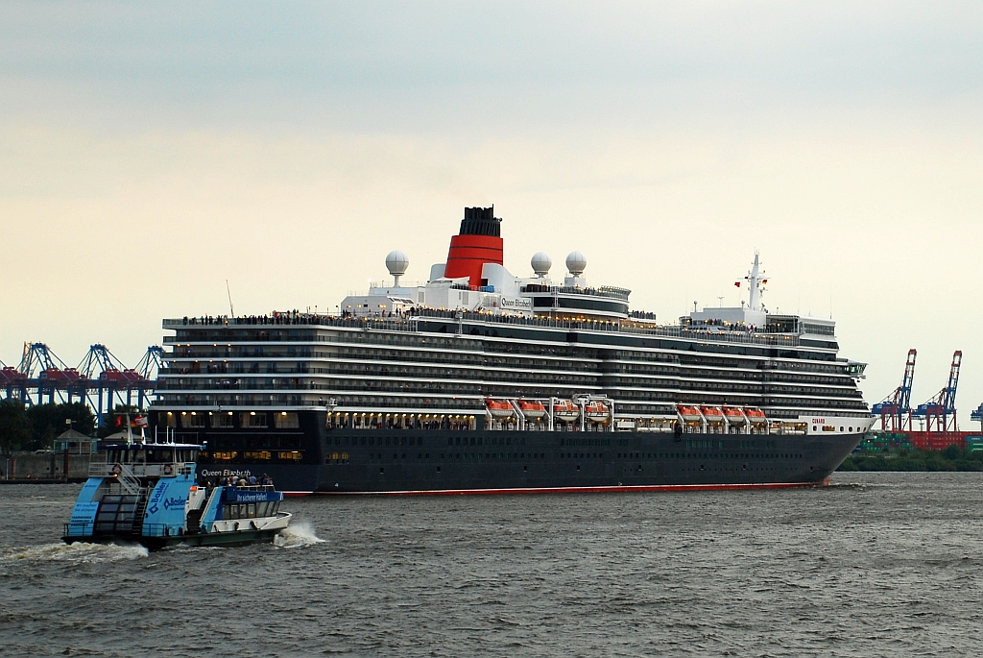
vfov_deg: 19.0
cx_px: 492
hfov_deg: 28.0
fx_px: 1968
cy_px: 329
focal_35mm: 72
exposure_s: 1/60
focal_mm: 48
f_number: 4.8
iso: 200
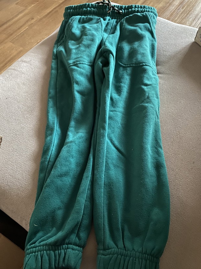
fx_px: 201
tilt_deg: -59.2
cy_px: 134
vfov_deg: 67.3
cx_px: 100
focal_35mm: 26
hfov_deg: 53.1
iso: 1000
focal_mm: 4.25
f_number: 1.8
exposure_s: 1/20
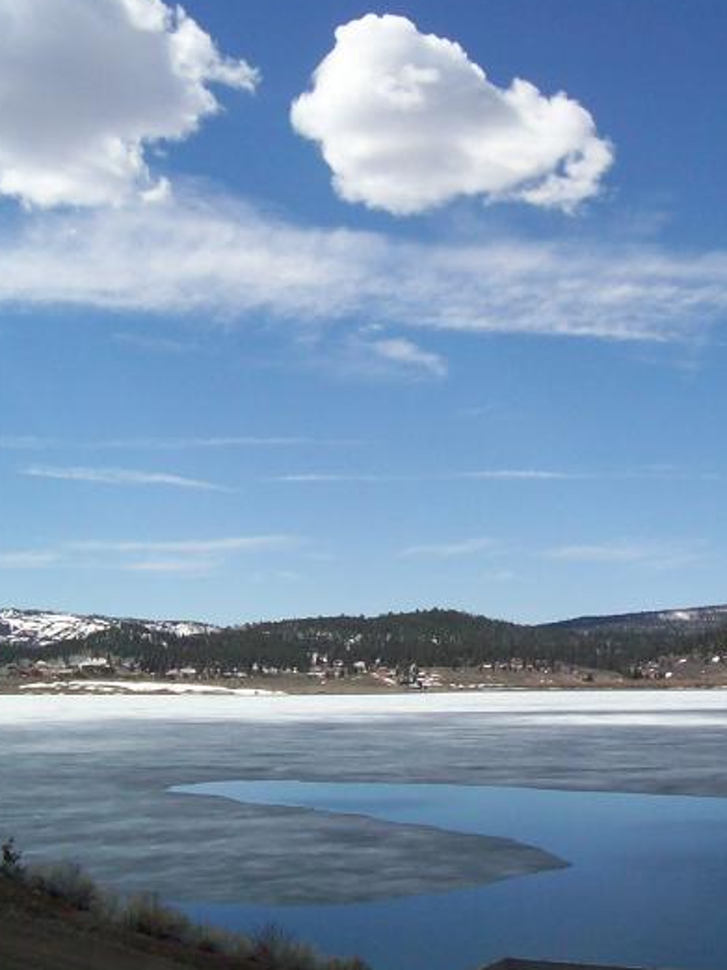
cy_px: 450
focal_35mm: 53
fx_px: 1485
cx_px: 299
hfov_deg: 27.5
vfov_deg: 36.2
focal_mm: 6
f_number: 4.8
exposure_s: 1/711
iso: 80
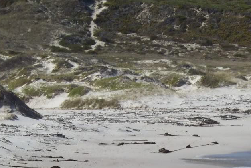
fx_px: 2370
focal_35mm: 340
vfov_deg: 4.0
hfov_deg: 6.0
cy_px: 219
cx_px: 301
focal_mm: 21.1
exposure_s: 1/800
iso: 72
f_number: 4.5
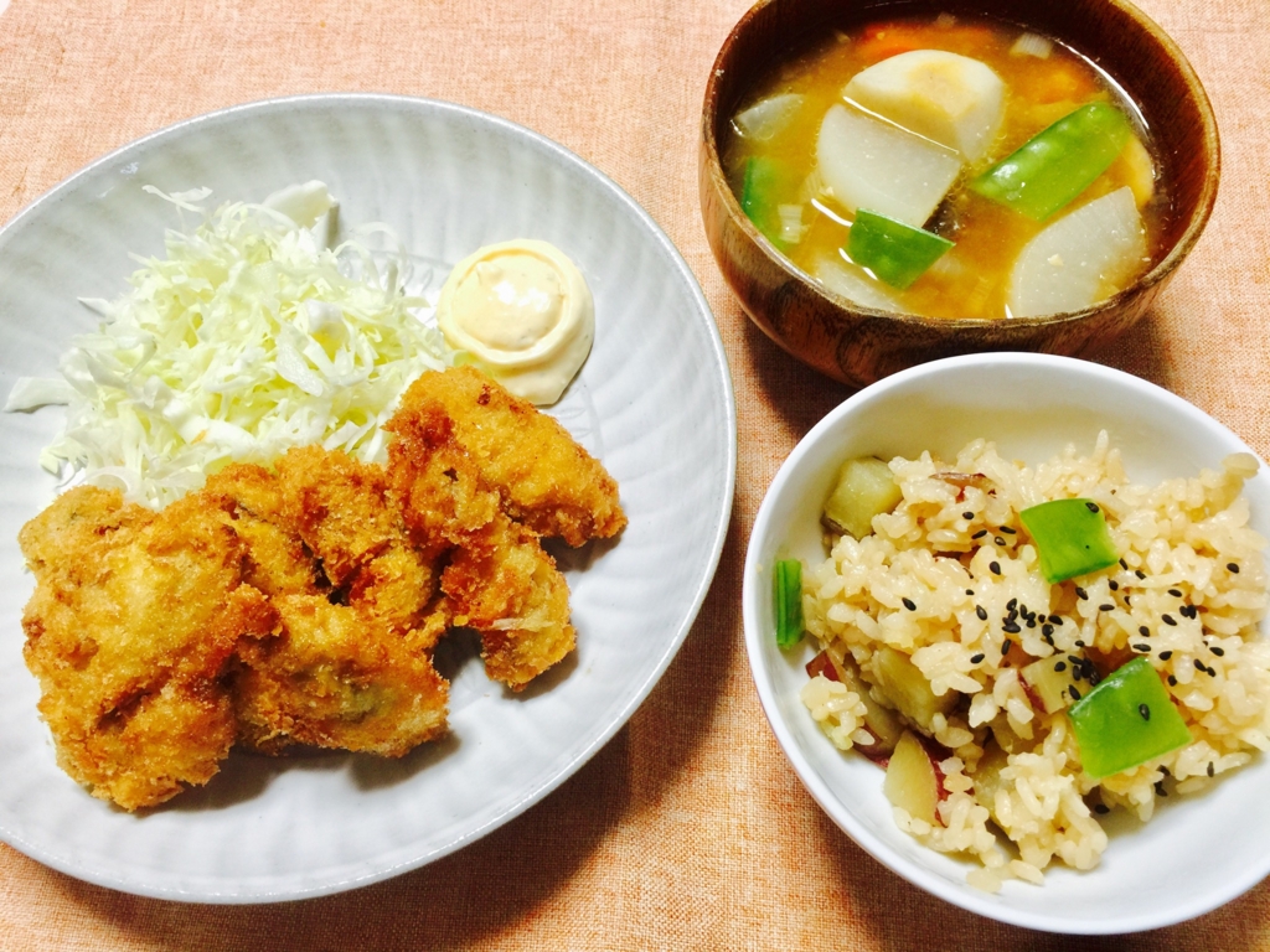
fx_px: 1064
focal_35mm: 29
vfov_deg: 48.2
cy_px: 476
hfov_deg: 61.7
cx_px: 635
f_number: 2.2
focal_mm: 4.15
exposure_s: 1/15
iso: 40
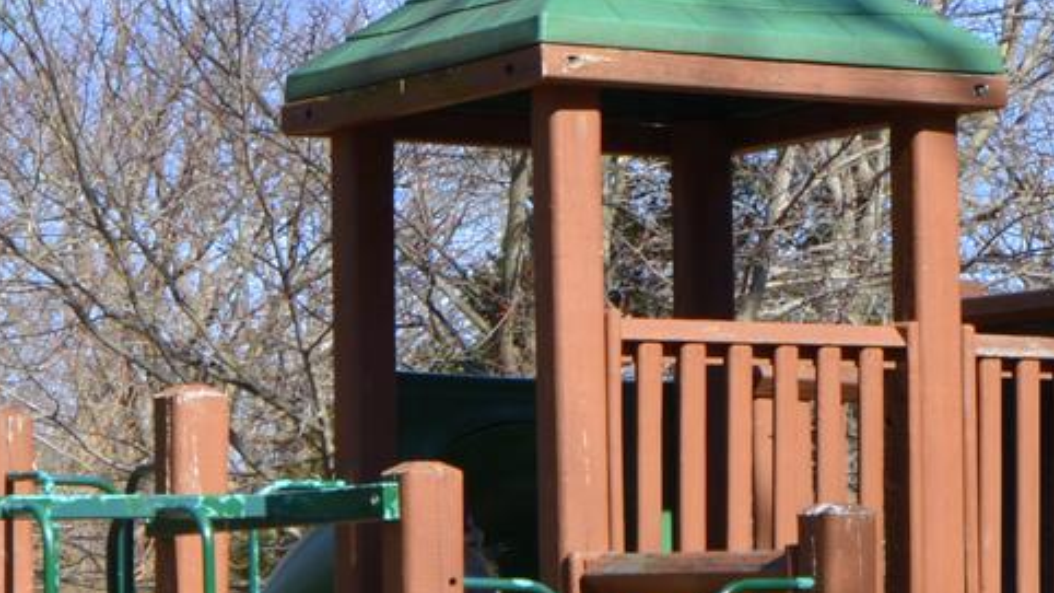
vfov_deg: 7.6
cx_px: 639
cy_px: 472
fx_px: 4471
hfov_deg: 13.4
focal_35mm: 160
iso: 100
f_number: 6.3
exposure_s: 1/160
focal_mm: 24
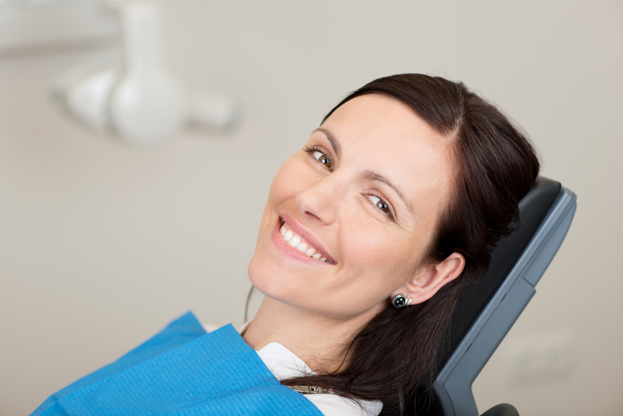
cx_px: 312
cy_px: 208
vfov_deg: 13.1
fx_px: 1818
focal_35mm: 105
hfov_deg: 19.4
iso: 100
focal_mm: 105
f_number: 3.2
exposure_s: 1/200
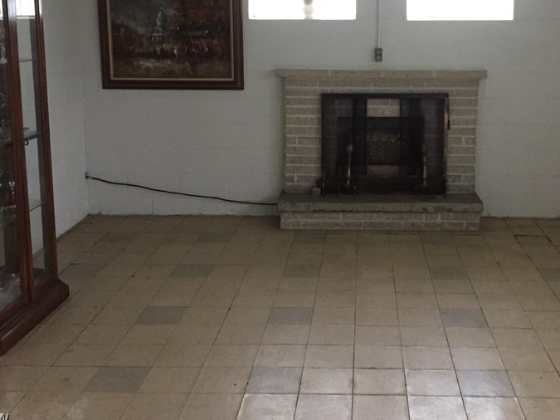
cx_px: 348
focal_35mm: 44
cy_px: 112
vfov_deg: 32.3
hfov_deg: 42.6
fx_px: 712
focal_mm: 4.15
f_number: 2.2
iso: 250
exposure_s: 1/30
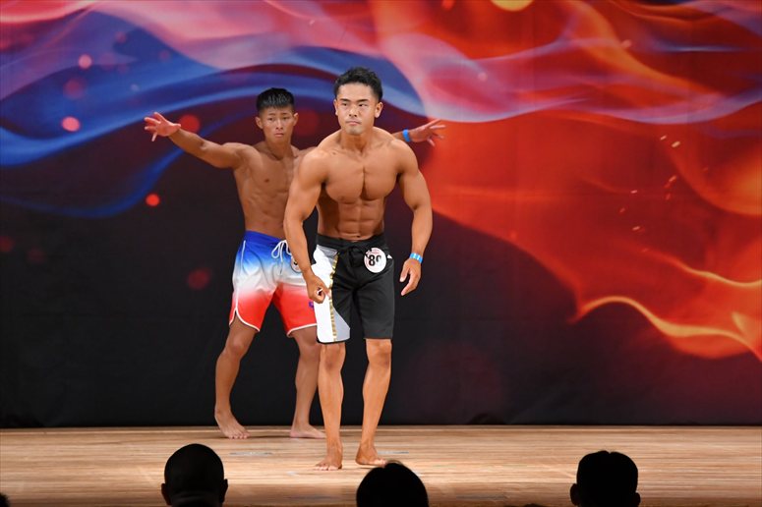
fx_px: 5078
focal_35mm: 240
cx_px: 381
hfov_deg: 8.6
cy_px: 254
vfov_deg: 5.7
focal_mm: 160
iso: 3200
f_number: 5.6
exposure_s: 1/400
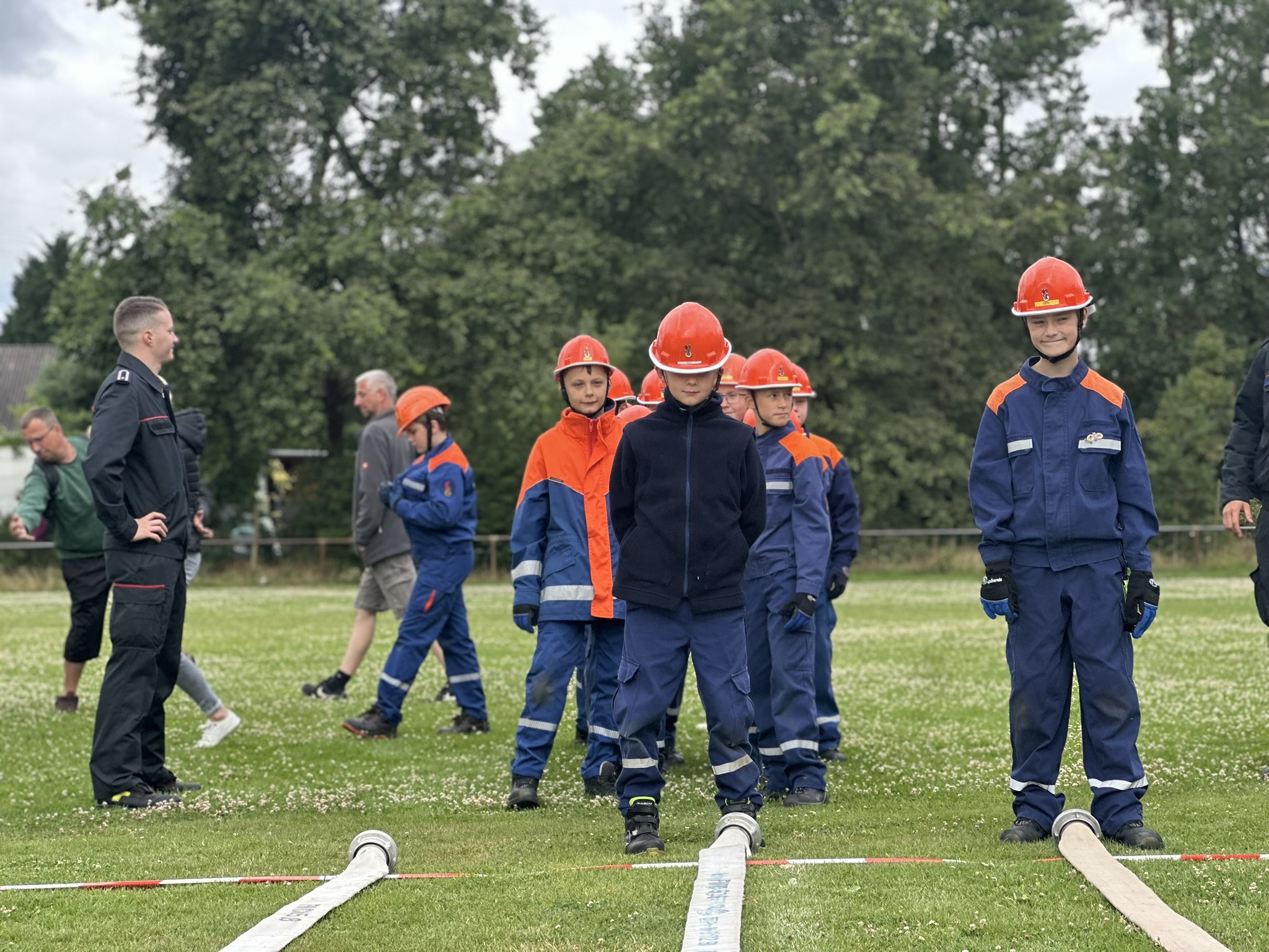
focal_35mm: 77
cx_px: 634
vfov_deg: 19.1
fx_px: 2823
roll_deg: +0.7
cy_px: 476
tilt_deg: +2.0
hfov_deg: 25.3
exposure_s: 1/181
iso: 32
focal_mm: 9
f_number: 2.8
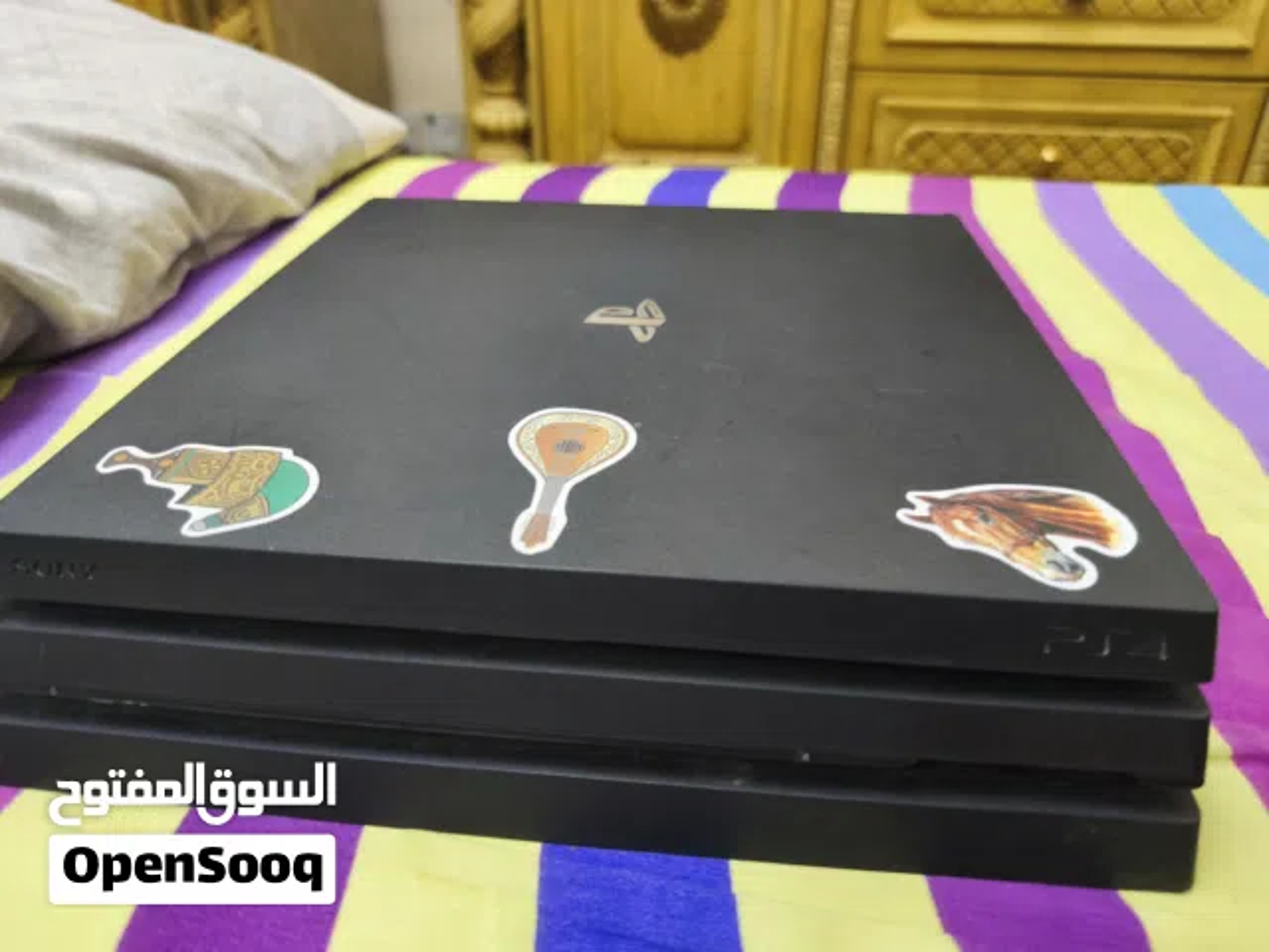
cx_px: 634
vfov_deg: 58.9
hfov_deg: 73.9
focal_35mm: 23
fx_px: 843
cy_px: 476
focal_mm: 6.18
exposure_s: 1/30
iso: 1000
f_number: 1.65
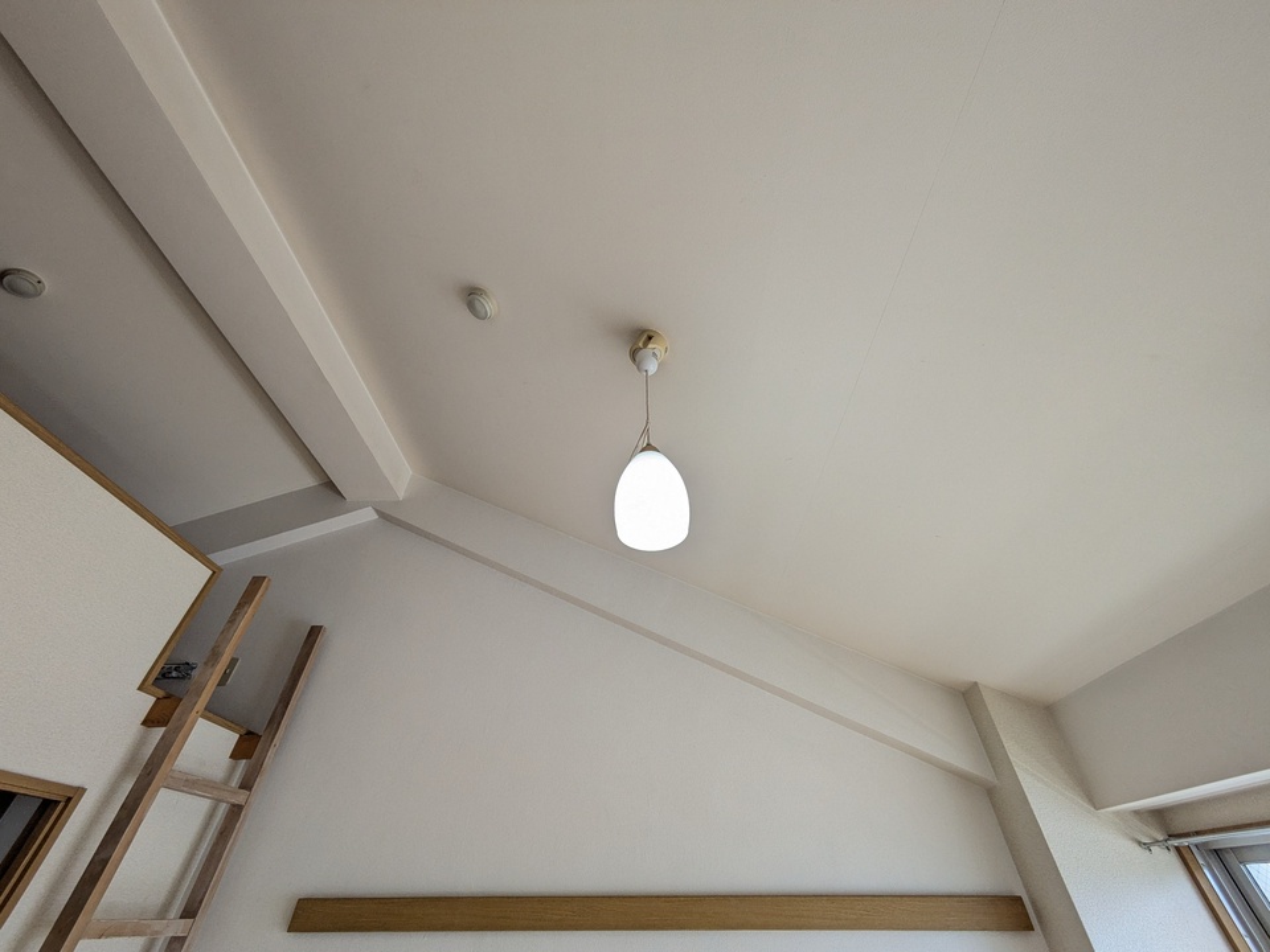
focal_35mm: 14
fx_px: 514
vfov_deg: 85.7
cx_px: 635
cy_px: 476
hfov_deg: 102.1
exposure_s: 1/120
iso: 57
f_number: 2.2
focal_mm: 1.83
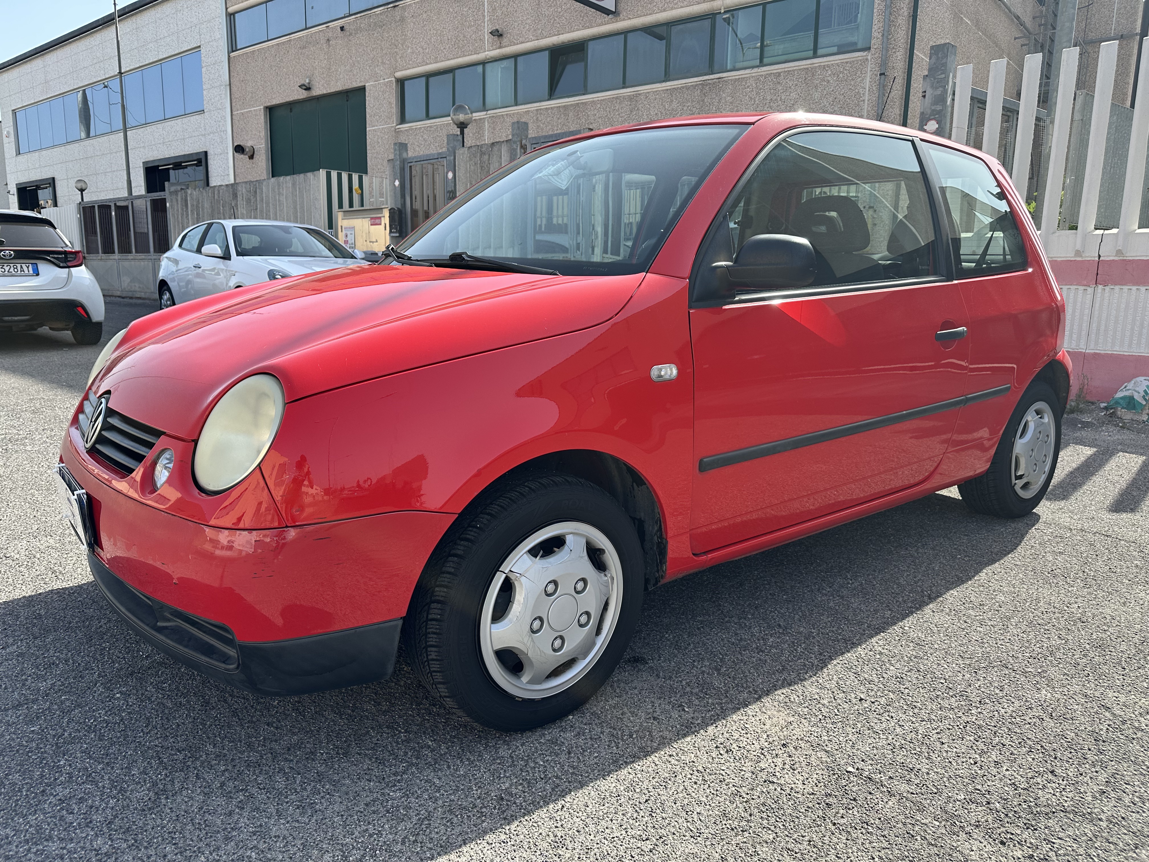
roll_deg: -1.0
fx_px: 797
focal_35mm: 24
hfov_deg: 71.6
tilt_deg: -10.4
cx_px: 574
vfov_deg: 56.8
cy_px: 431
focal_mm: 6.86
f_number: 1.78
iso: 80
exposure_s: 1/1692
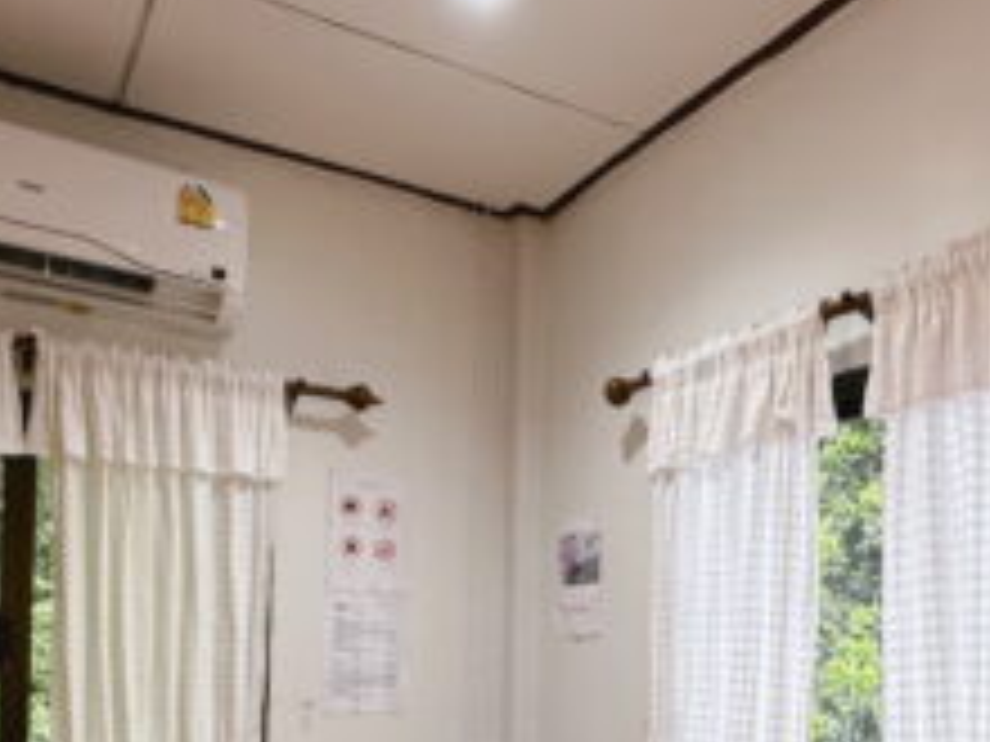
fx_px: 1001
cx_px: 554
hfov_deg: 52.5
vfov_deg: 38.4
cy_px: 641
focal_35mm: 35
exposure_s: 1/50
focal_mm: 2.22
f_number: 2.2
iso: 160
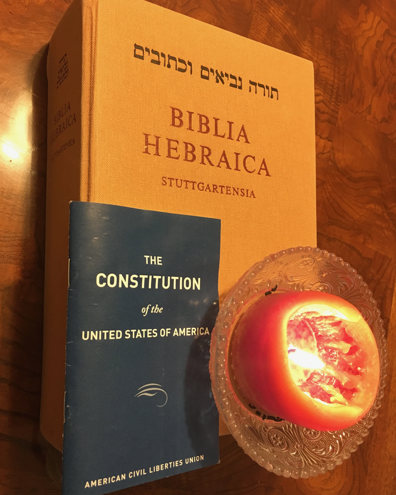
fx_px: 454
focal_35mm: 31
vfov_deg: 57.2
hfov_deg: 47.1
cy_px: 260
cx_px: 196
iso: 200
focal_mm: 4.15
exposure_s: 1/24
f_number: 2.2
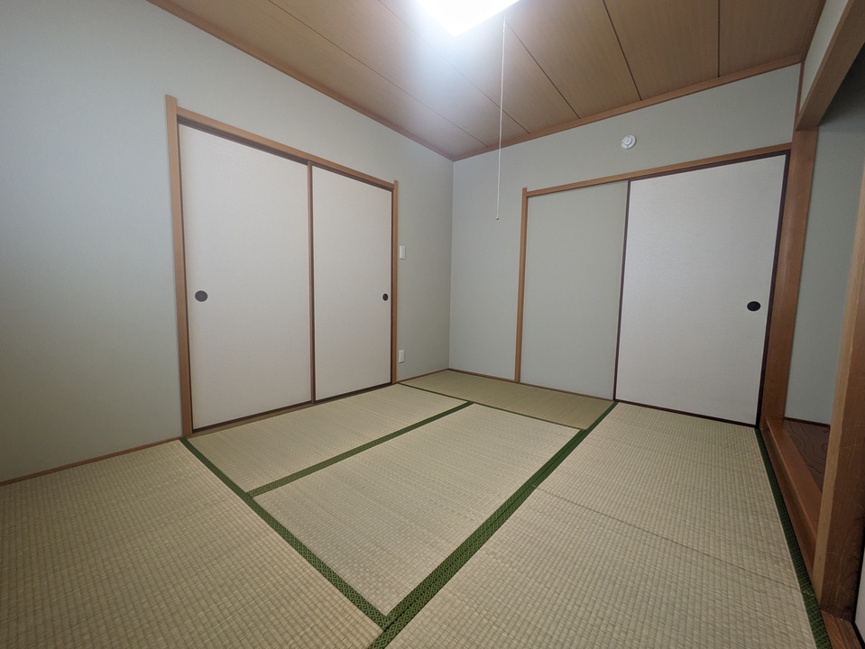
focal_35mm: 14
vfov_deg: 85.7
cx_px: 432
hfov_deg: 102.0
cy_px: 324
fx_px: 350
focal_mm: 1.83
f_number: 2.2
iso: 73
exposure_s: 1/24
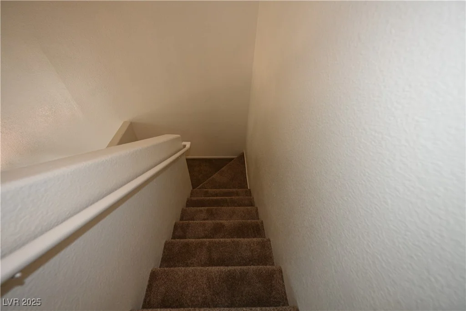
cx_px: 233
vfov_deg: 81.2
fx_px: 181
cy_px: 156
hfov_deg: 104.2
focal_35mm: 14
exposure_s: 1/60
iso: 1250
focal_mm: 14
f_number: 4
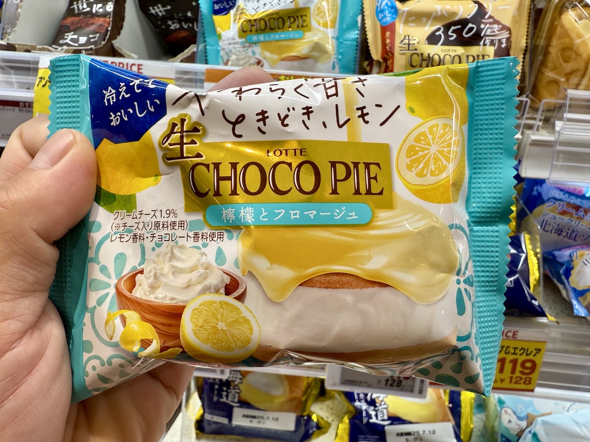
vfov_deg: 56.8
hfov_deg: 71.6
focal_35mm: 24
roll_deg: -3.0
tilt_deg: -29.3
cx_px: 295
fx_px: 409
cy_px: 221
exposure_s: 1/100
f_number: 2.2
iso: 50
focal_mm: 2.22
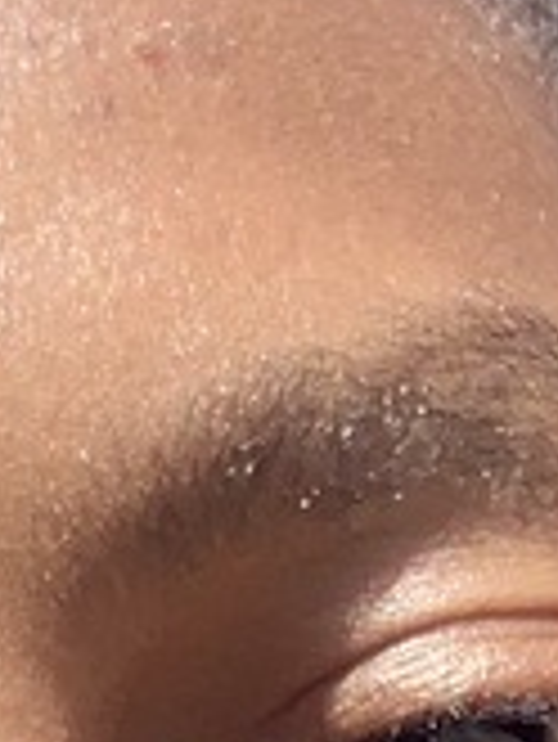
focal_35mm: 233
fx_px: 5001
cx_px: 176
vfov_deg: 7.9
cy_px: 1776
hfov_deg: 6.4
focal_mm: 2.87
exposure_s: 1/507
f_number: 2.2
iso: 16
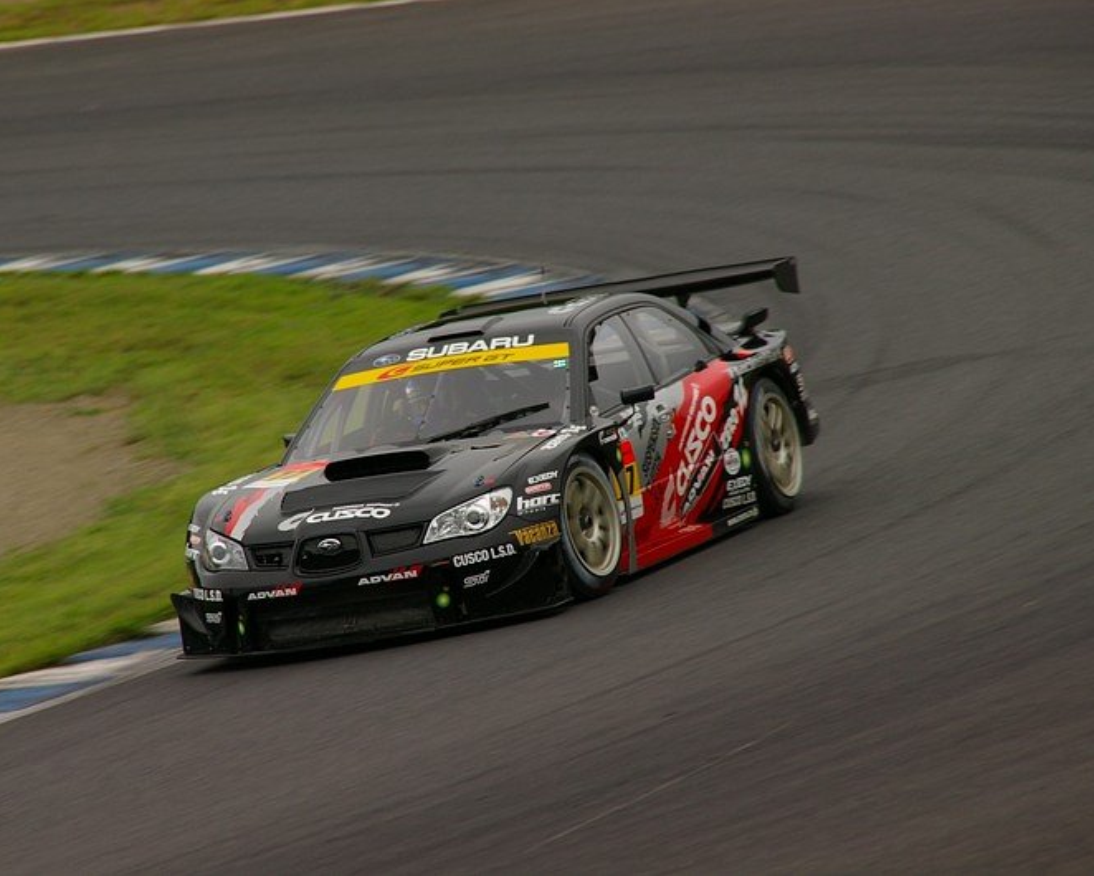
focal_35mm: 340
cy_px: 438
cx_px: 474
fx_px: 11012
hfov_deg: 5.7
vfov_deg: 4.6
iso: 200
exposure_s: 1/160
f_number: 8
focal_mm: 200
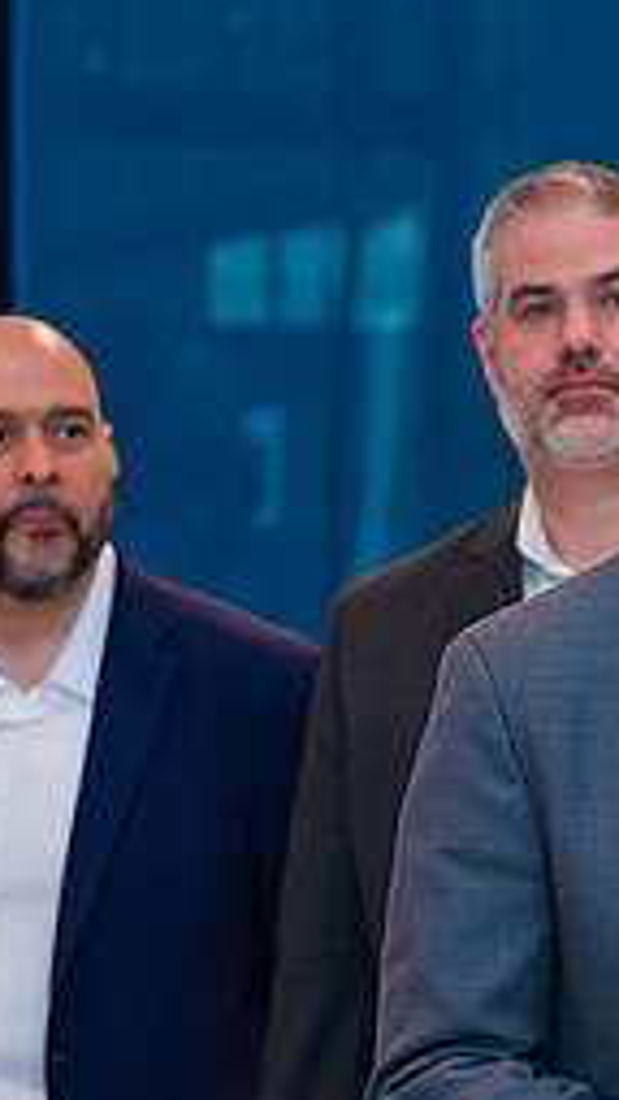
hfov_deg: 8.1
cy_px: 719
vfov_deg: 14.5
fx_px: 4316
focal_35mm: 148
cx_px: 675
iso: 800
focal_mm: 62
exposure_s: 1/200
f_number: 4
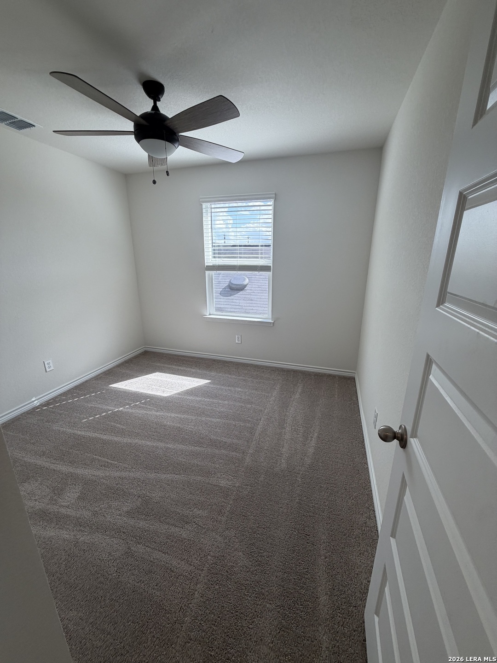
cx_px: 248
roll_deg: -0.1
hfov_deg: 85.7
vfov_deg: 102.1
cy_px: 332
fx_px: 268
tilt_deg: -14.0
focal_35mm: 14
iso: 50
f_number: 2.2
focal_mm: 2.22
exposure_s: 1/137
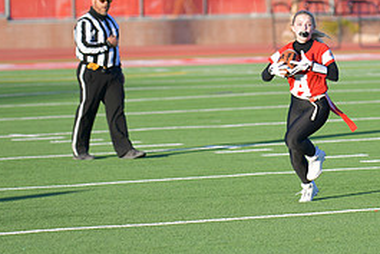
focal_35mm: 317
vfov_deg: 4.3
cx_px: 293
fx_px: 3348
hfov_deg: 6.5
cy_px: 88
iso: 72
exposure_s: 1/800
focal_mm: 145
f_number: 2.8
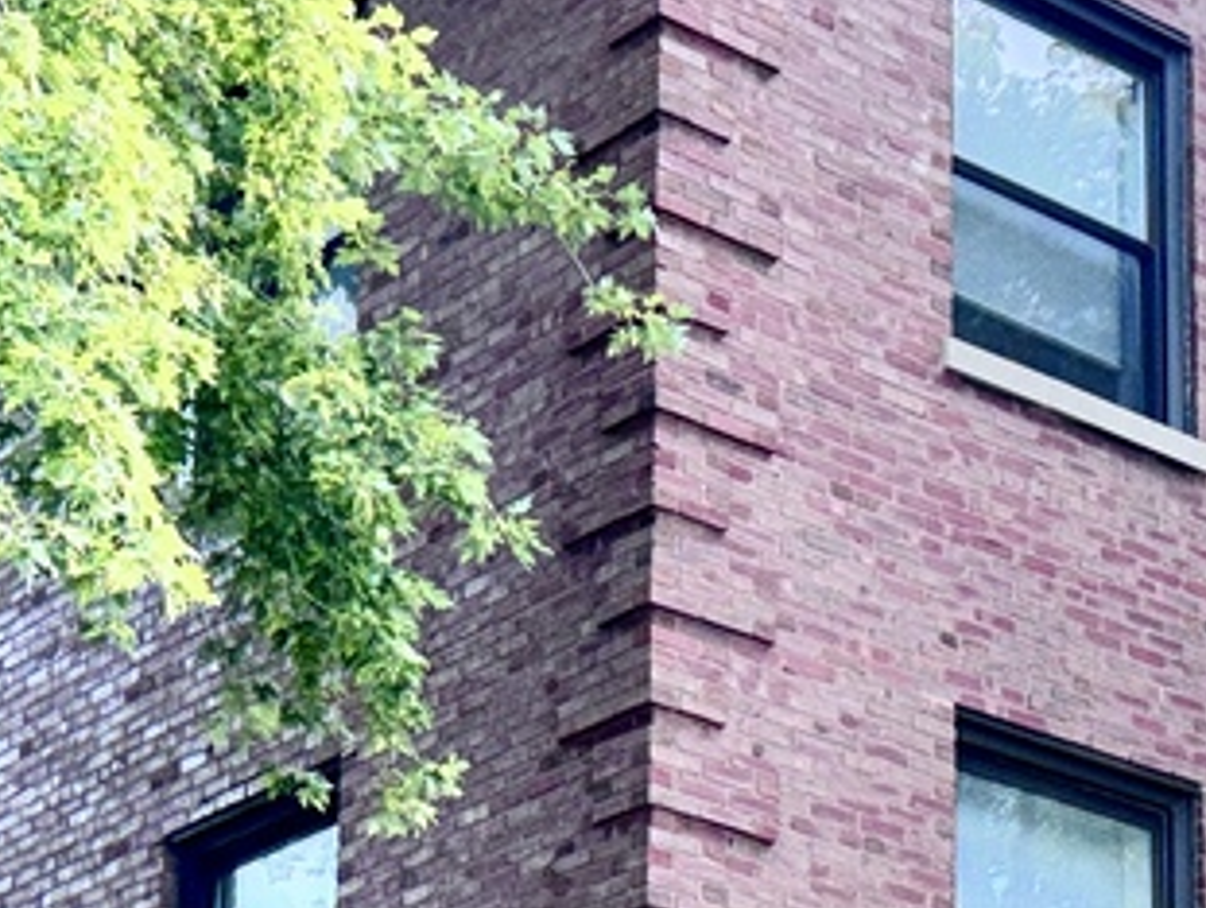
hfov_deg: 17.1
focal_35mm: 111
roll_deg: +1.0
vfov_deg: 12.9
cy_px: 1187
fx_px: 3872
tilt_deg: +13.8
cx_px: 1315
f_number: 1.78
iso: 50
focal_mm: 6.76
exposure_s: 1/1261
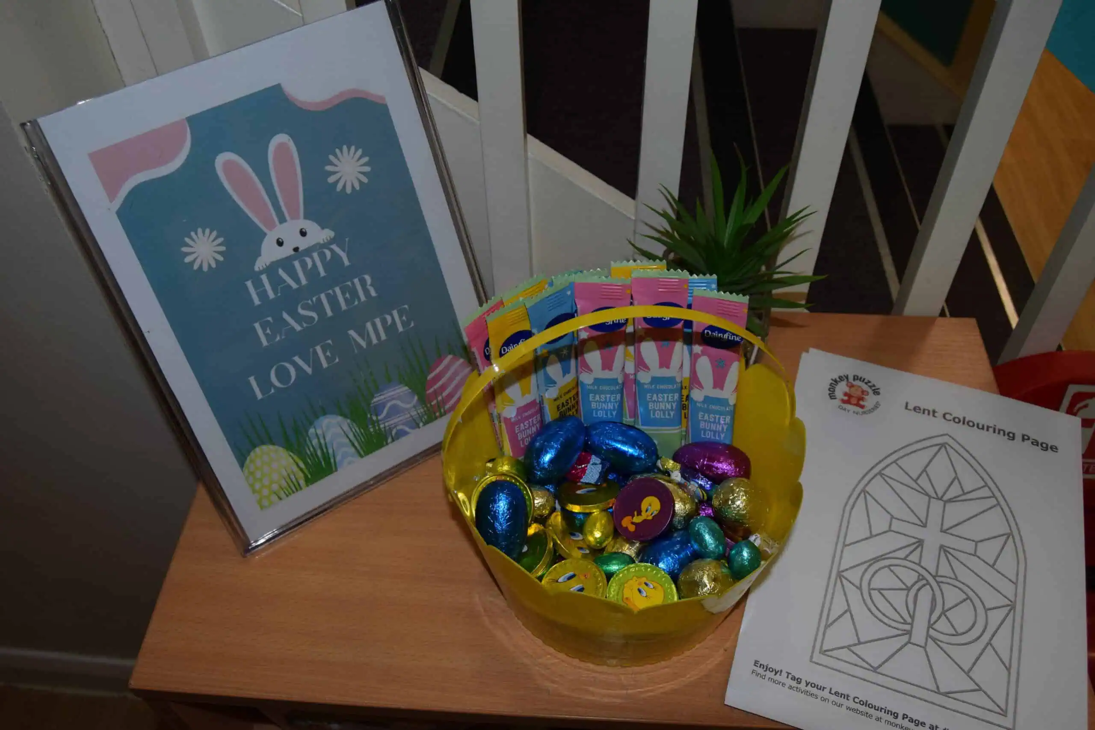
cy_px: 365
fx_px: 912
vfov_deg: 43.6
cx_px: 548
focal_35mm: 30
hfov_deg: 61.9
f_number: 5
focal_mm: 20
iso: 450
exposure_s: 1/100
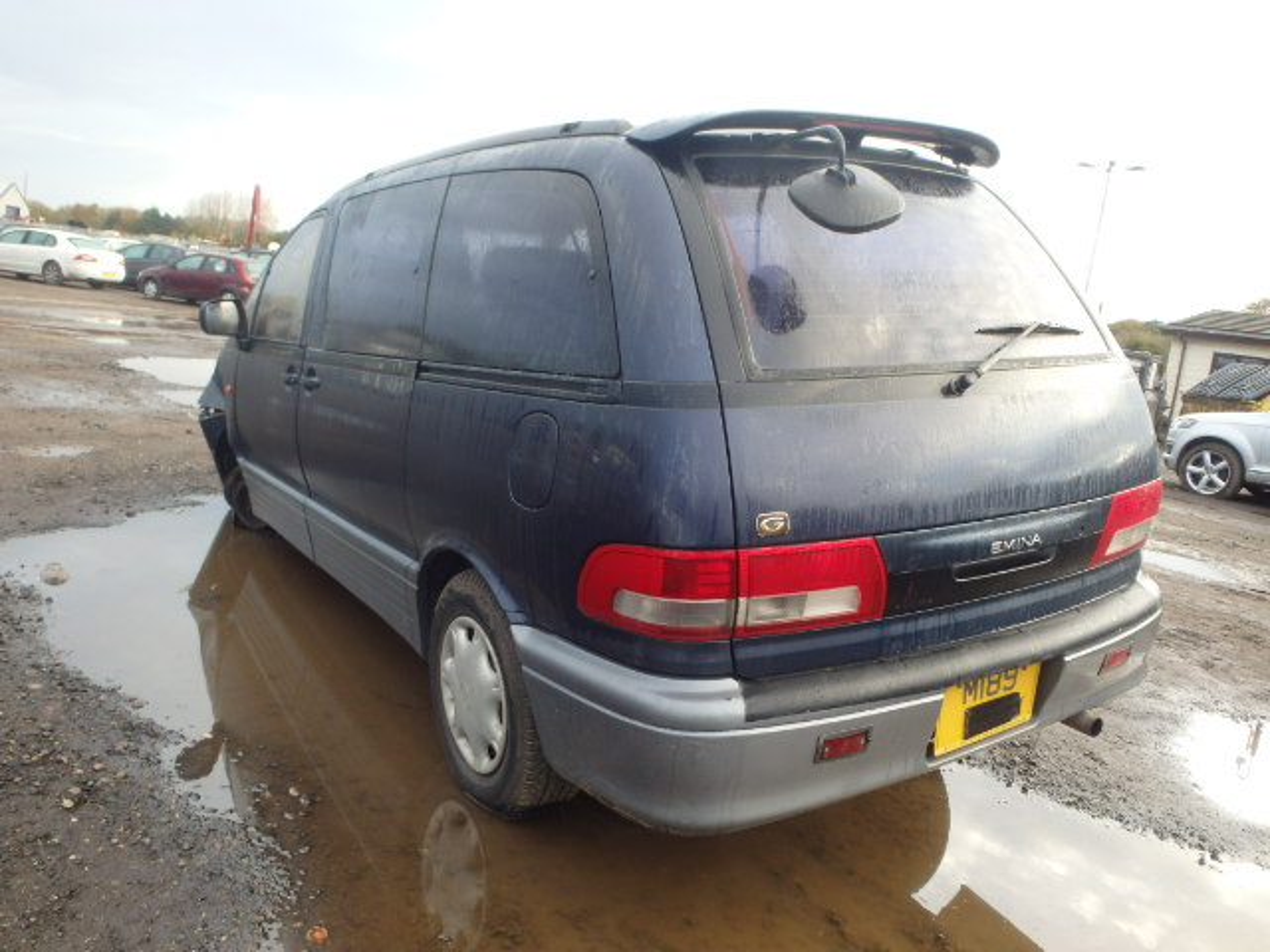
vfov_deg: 49.7
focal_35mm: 28
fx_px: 1027
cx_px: 635
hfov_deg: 63.4
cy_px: 476
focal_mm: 5
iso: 200
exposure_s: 1/60
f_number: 3.9
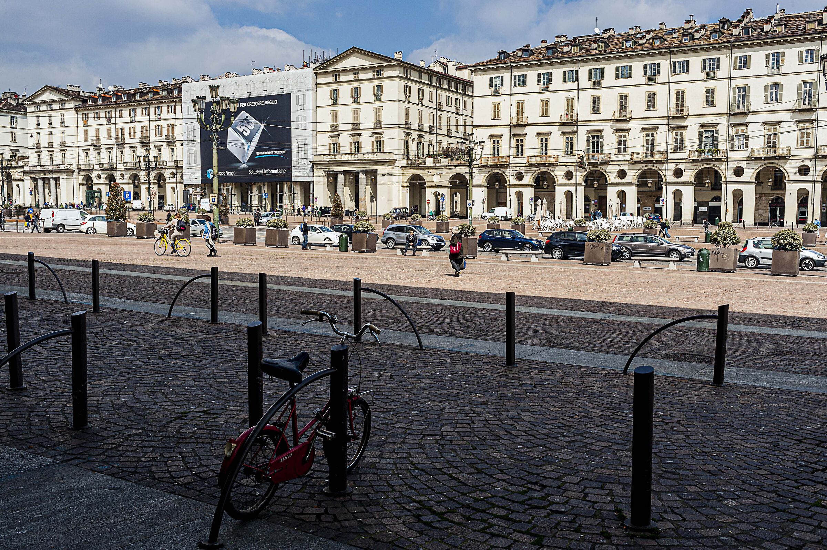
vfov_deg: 37.8
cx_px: 414
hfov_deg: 54.5
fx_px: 804
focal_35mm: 35
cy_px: 275
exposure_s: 1/160
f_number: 18
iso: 400
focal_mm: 35
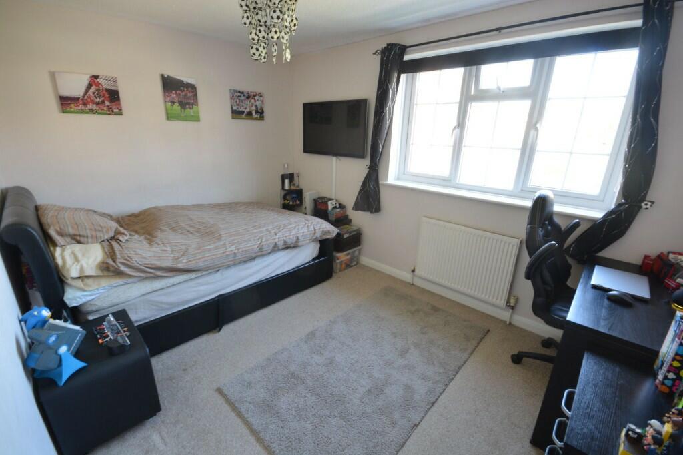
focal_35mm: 15
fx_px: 284
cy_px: 228
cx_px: 342
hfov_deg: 100.4
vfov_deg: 77.3
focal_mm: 10
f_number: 8
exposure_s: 1/10
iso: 400
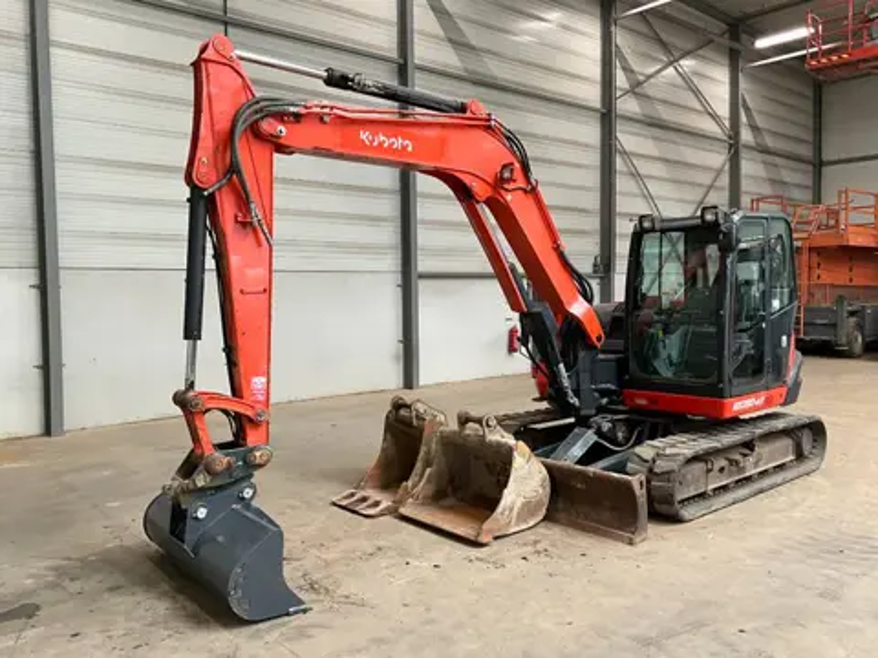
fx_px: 736
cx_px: 439
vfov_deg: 48.2
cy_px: 329
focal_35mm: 29
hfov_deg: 61.7
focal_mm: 3
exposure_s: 1/60
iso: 80
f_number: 1.8
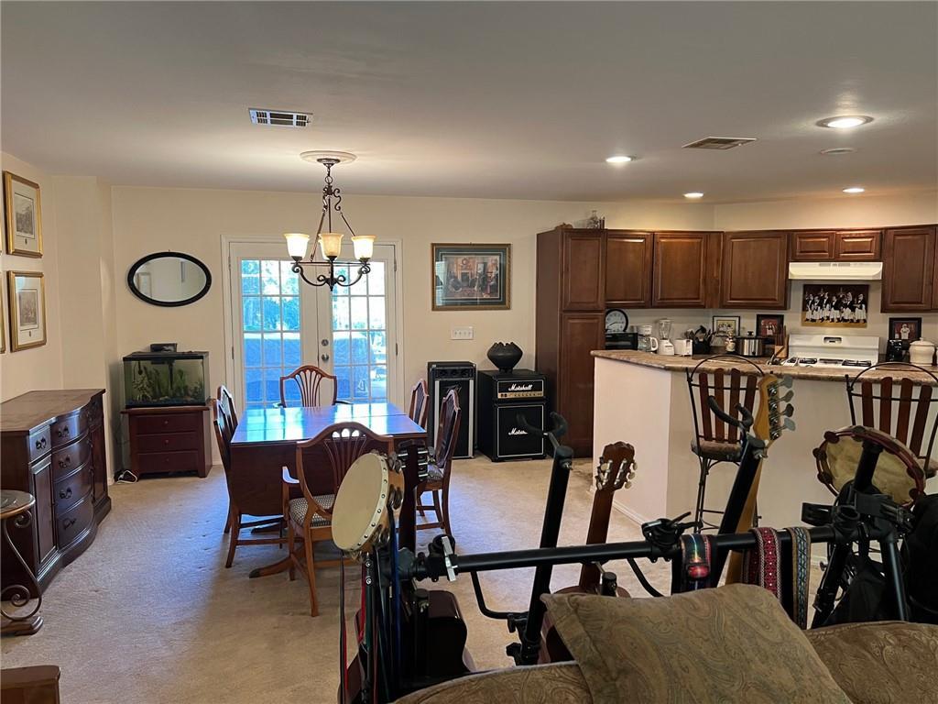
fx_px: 705
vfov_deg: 53.1
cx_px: 469
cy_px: 352
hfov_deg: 67.3
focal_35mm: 26
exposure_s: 1/60
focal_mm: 5.7
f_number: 1.5
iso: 125
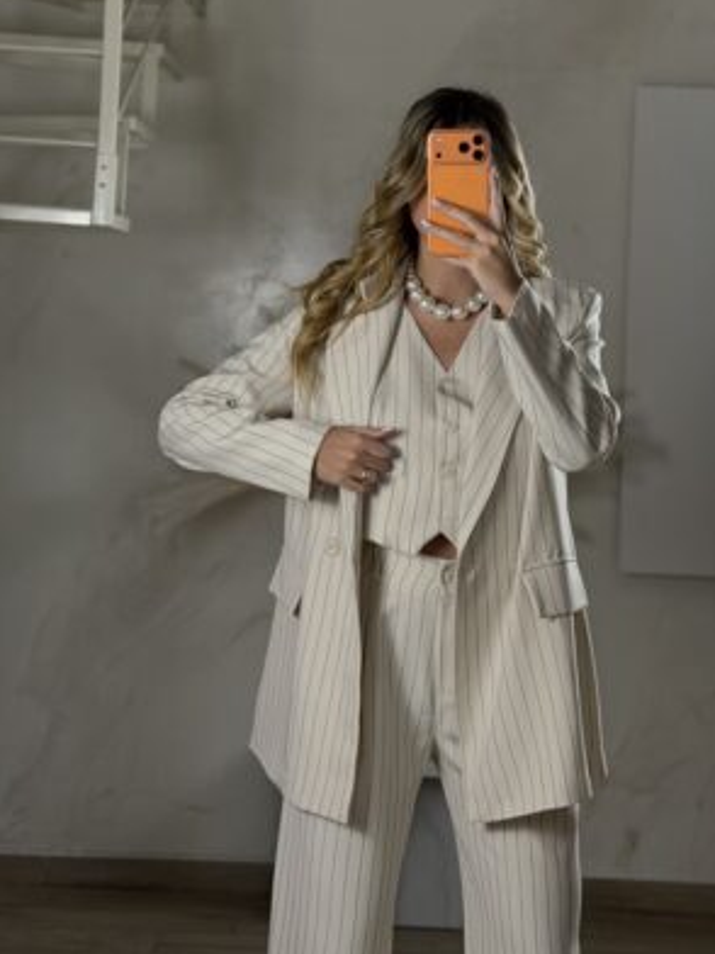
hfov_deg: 29.7
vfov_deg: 38.9
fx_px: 1349
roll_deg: -2.2
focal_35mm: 49
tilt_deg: -6.1
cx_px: 358
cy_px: 472
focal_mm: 6.76
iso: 125
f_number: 1.78
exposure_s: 1/100
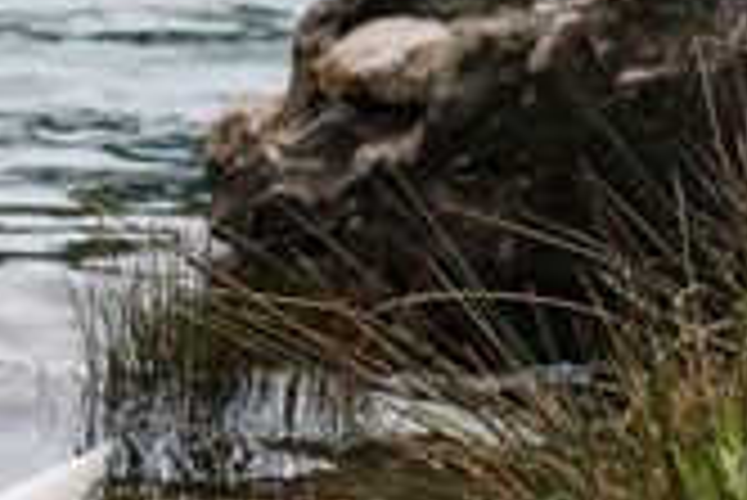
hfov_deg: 2.6
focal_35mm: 781
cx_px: -616
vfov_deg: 1.8
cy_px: 459
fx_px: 16218
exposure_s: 1/500
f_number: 6.3
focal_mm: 135
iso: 100
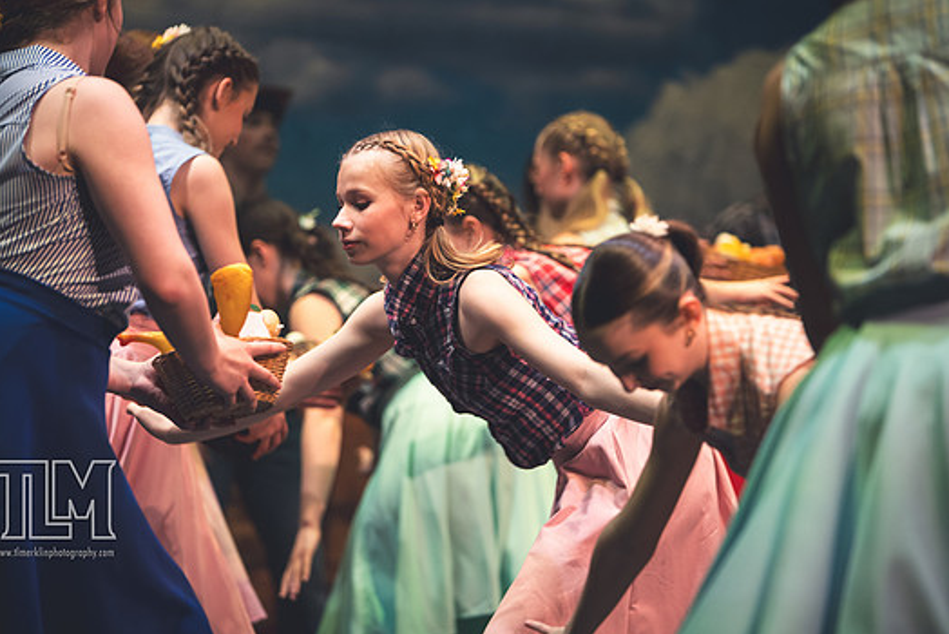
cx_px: 446
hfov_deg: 12.4
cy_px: 291
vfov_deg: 8.3
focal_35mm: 166
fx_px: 4378
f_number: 2.8
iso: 1250
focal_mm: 150
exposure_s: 1/250
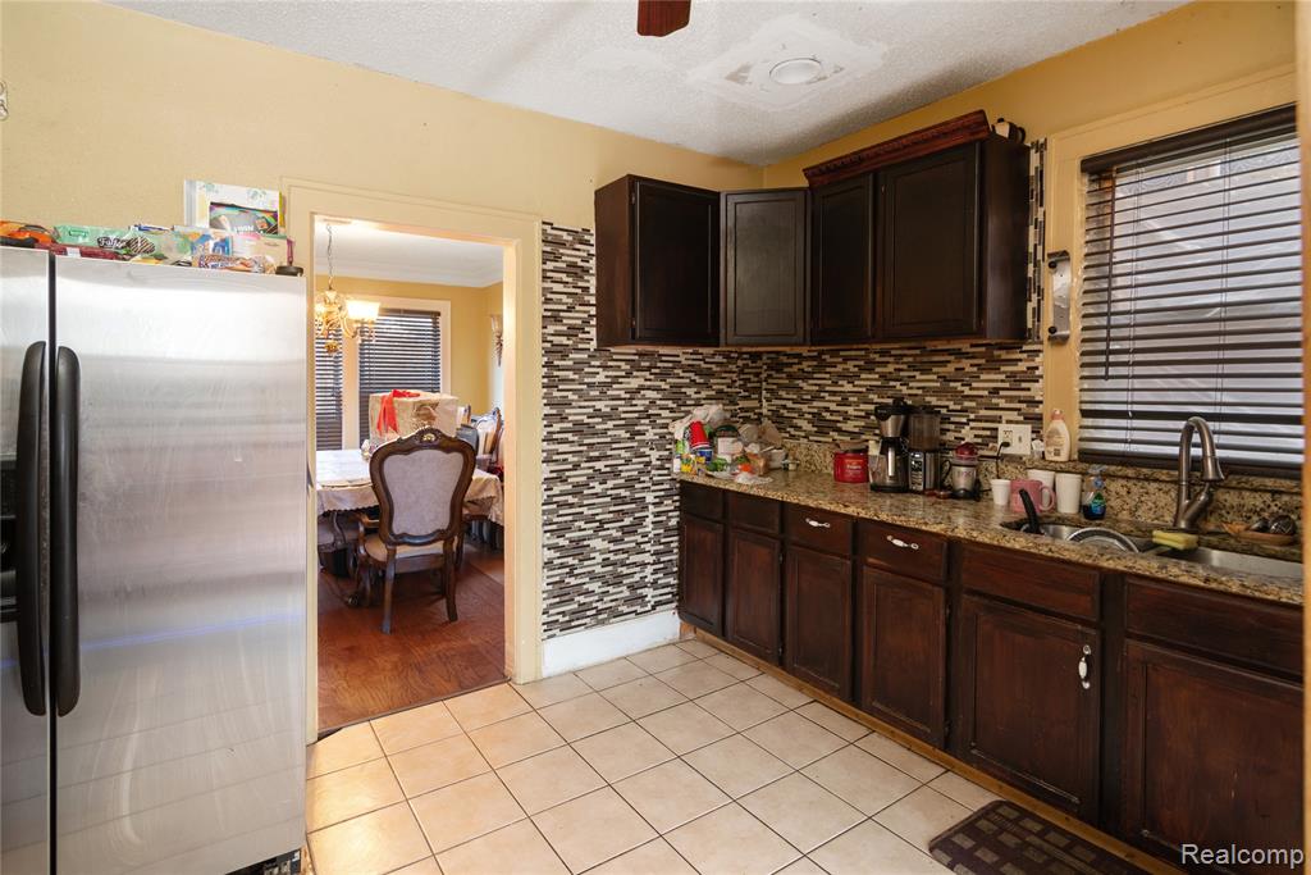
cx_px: 656
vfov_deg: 43.6
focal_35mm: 30
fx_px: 1093
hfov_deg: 61.9
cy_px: 438
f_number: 9
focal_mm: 30
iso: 320
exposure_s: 1.6
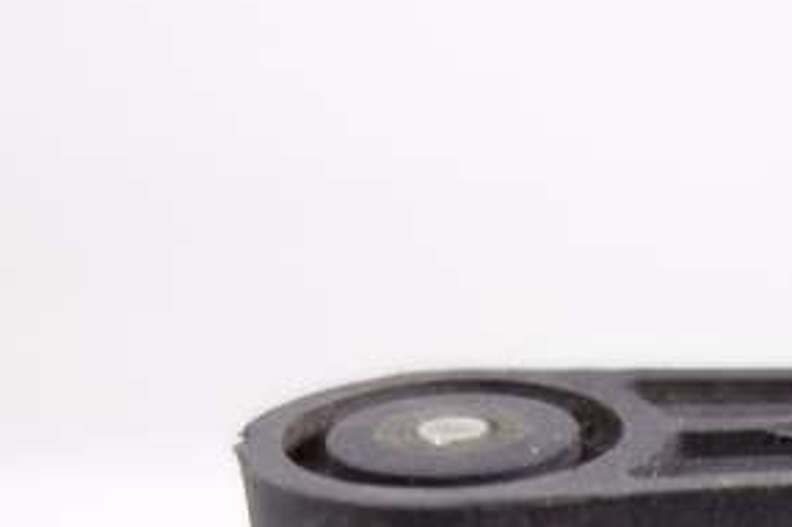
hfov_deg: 24.1
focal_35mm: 80
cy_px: 735
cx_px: 817
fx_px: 1759
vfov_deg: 15.9
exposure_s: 1/80
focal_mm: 10.4
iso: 125
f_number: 1.8
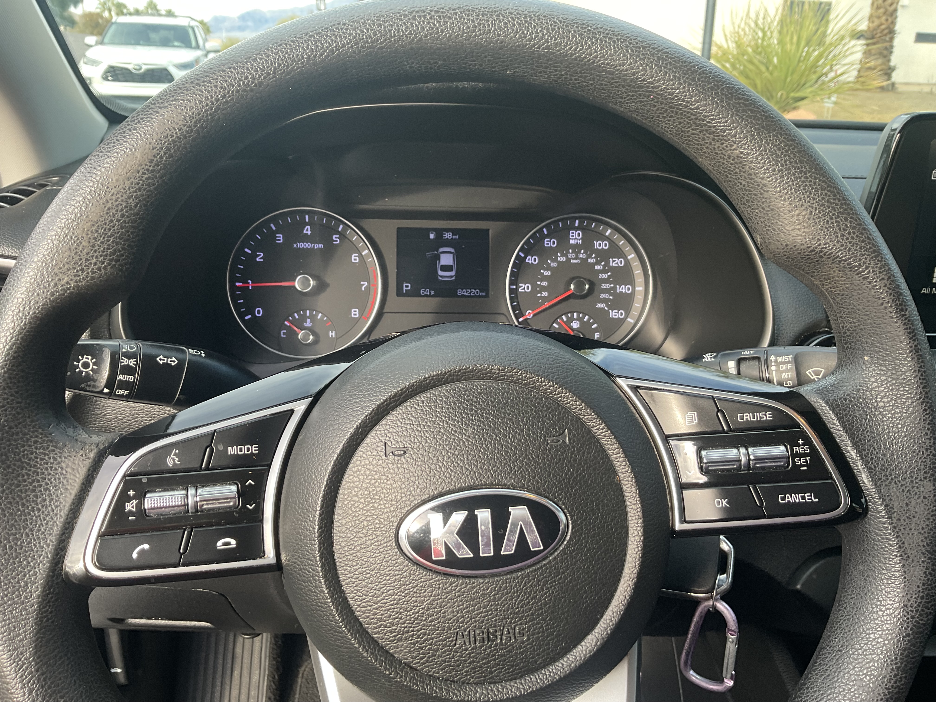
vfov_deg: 48.2
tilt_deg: -17.9
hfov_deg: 61.7
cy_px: 351
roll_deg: -0.2
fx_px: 784
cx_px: 468
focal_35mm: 29
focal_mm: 3
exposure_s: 1/120
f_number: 1.8
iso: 40
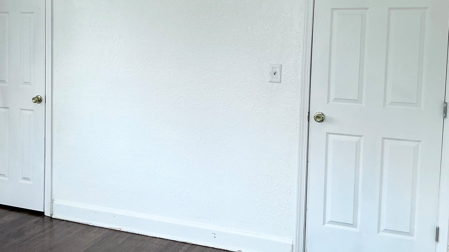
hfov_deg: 45.1
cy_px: 75
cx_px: 166
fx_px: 536
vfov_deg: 26.3
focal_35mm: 45
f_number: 1.8
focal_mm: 3
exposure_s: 1/60
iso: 50
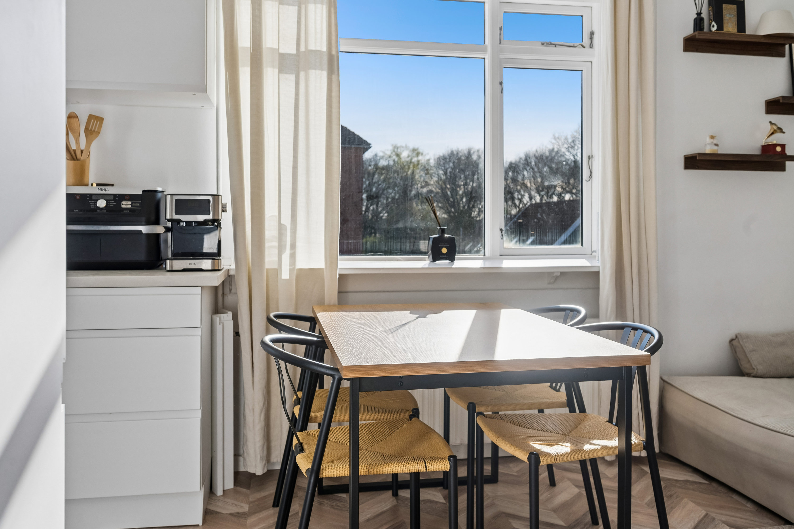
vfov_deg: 43.6
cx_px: 397
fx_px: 662
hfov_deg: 61.9
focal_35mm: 30
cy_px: 264
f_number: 6.3
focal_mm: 30
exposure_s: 1/500
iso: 400
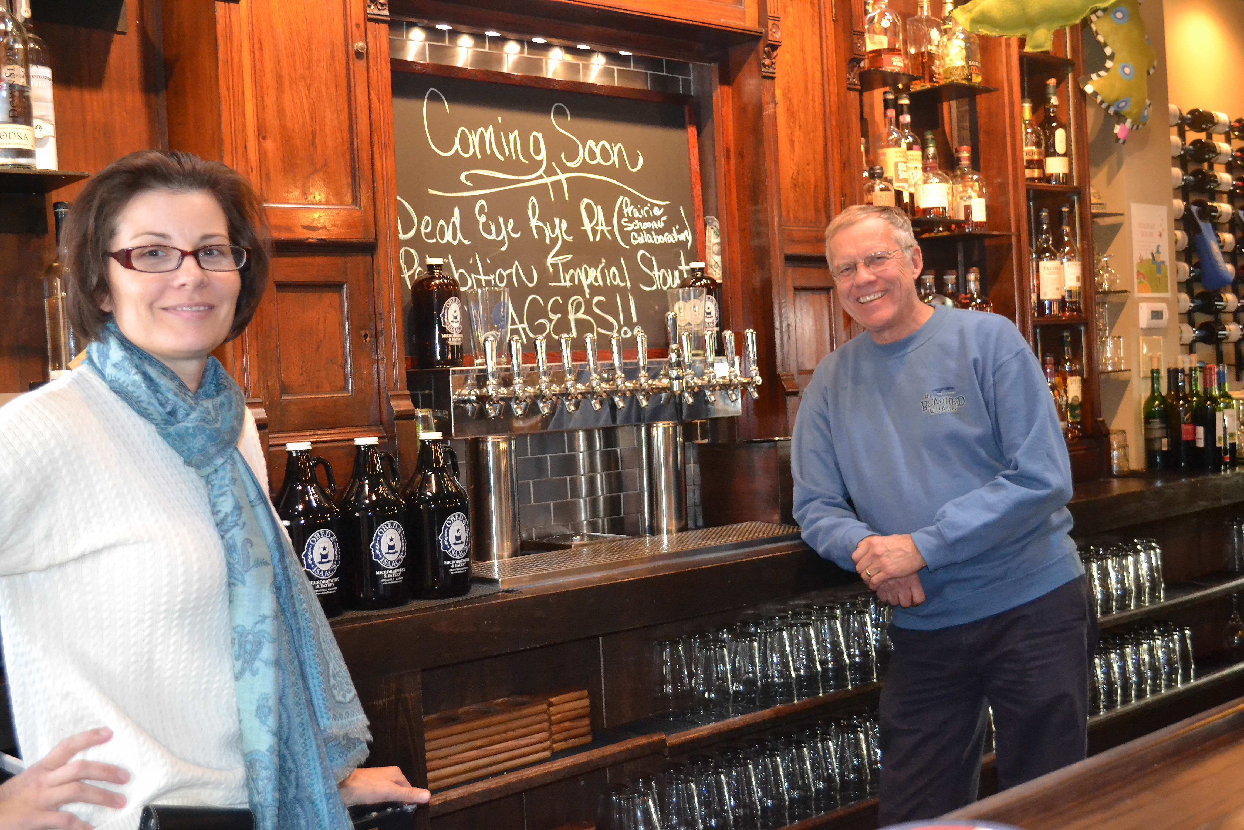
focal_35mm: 42
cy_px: 415
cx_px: 622
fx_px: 1451
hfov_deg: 46.4
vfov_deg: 31.9
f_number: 4.5
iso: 3200
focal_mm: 28
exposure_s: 1/60
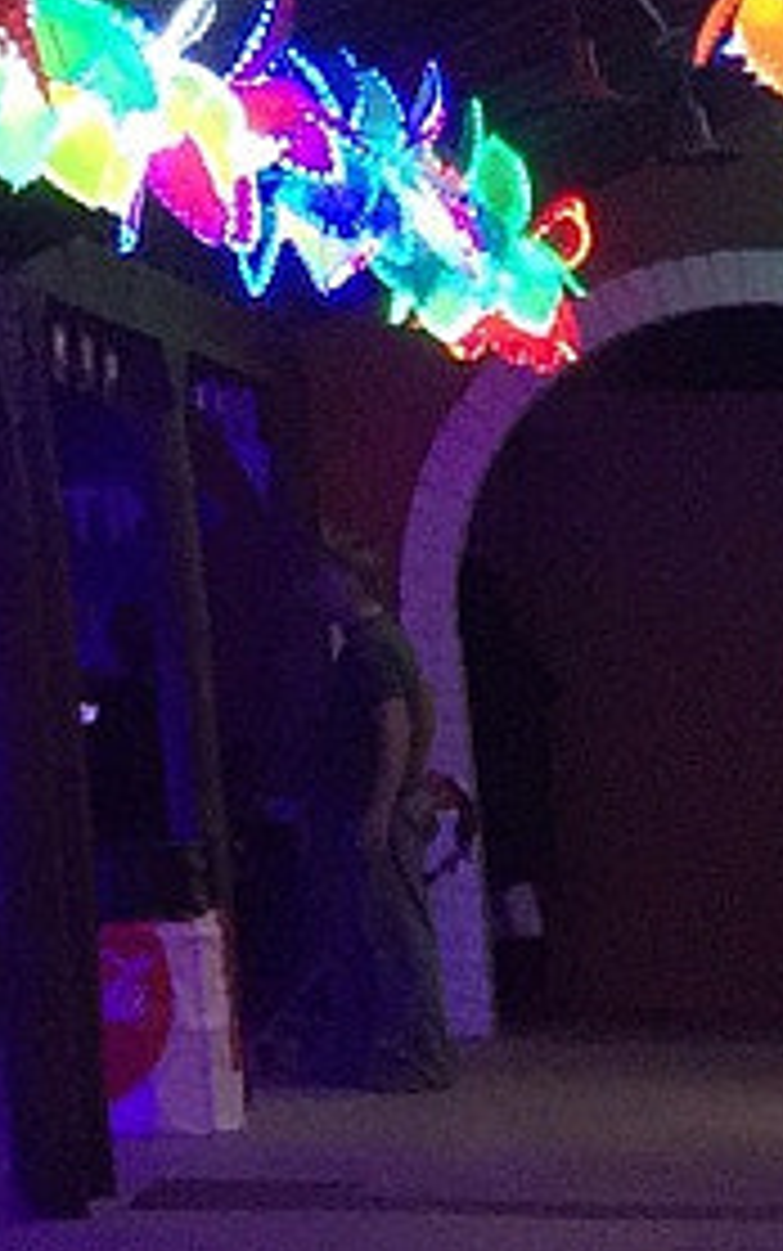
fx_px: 6037
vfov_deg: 10.6
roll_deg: -0.7
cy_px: -1422
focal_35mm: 177
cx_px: -1485
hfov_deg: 6.8
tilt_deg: +19.7
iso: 125
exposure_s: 1/15
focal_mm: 4.15
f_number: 2.2
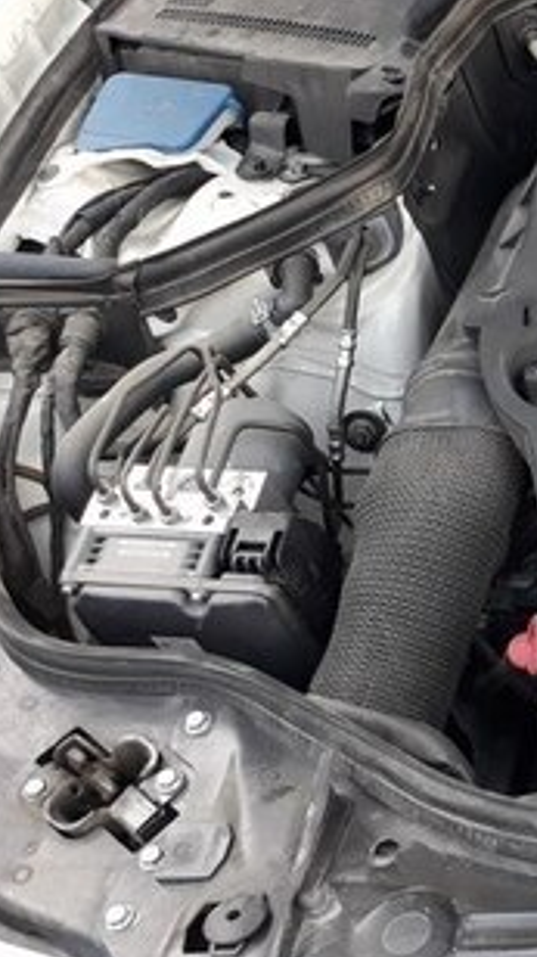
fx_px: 1597
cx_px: 953
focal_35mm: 63
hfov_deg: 16.2
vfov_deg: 33.3
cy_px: 499
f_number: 1.9
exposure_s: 1/100
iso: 64
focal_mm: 3.6
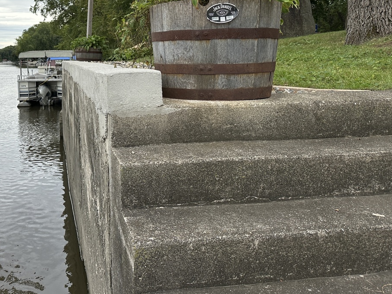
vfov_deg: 37.0
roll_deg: +0.4
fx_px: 430
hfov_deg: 47.8
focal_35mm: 38
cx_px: 118
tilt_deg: -3.6
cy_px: 80
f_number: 1.78
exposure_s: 1/1664
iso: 80
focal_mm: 6.86
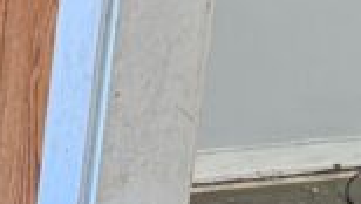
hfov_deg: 12.5
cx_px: -497
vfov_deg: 8.9
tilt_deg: -12.0
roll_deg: -1.4
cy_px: -33
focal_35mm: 136
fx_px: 1303
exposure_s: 1/60
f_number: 1.78
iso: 250
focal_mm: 6.76
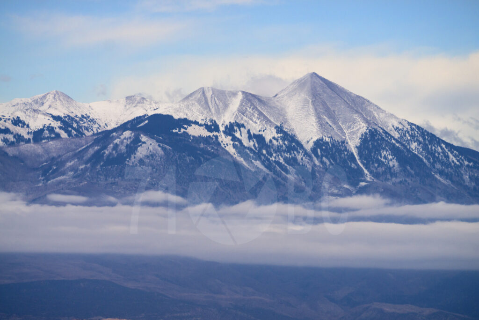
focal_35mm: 420
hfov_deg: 4.9
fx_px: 5589
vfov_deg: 3.3
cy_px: 160
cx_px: 240
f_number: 5.6
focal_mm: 280
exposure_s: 1/1600
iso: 200
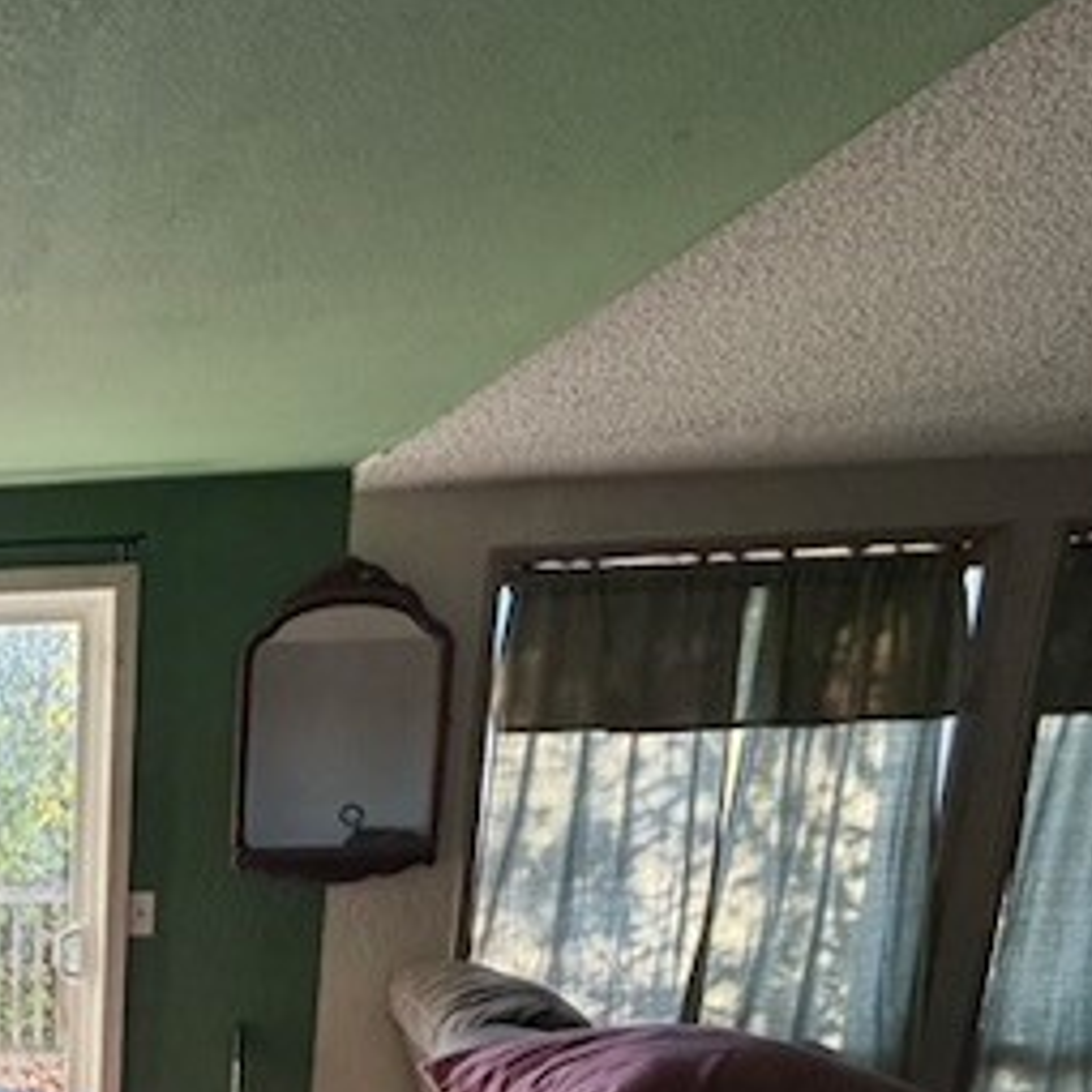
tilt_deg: -10.8
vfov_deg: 46.7
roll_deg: +2.1
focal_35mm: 31
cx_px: -180
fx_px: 1106
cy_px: 1006
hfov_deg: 39.7
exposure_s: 1/121
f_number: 2.2
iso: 250
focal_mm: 2.22
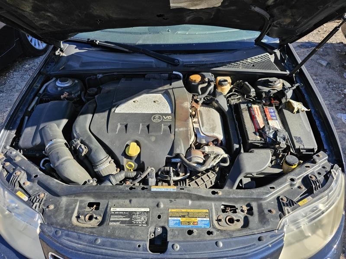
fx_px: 230
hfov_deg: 73.9
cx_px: 173
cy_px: 130
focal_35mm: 23
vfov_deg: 58.9
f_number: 1.7
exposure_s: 1/385
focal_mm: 6.3
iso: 20
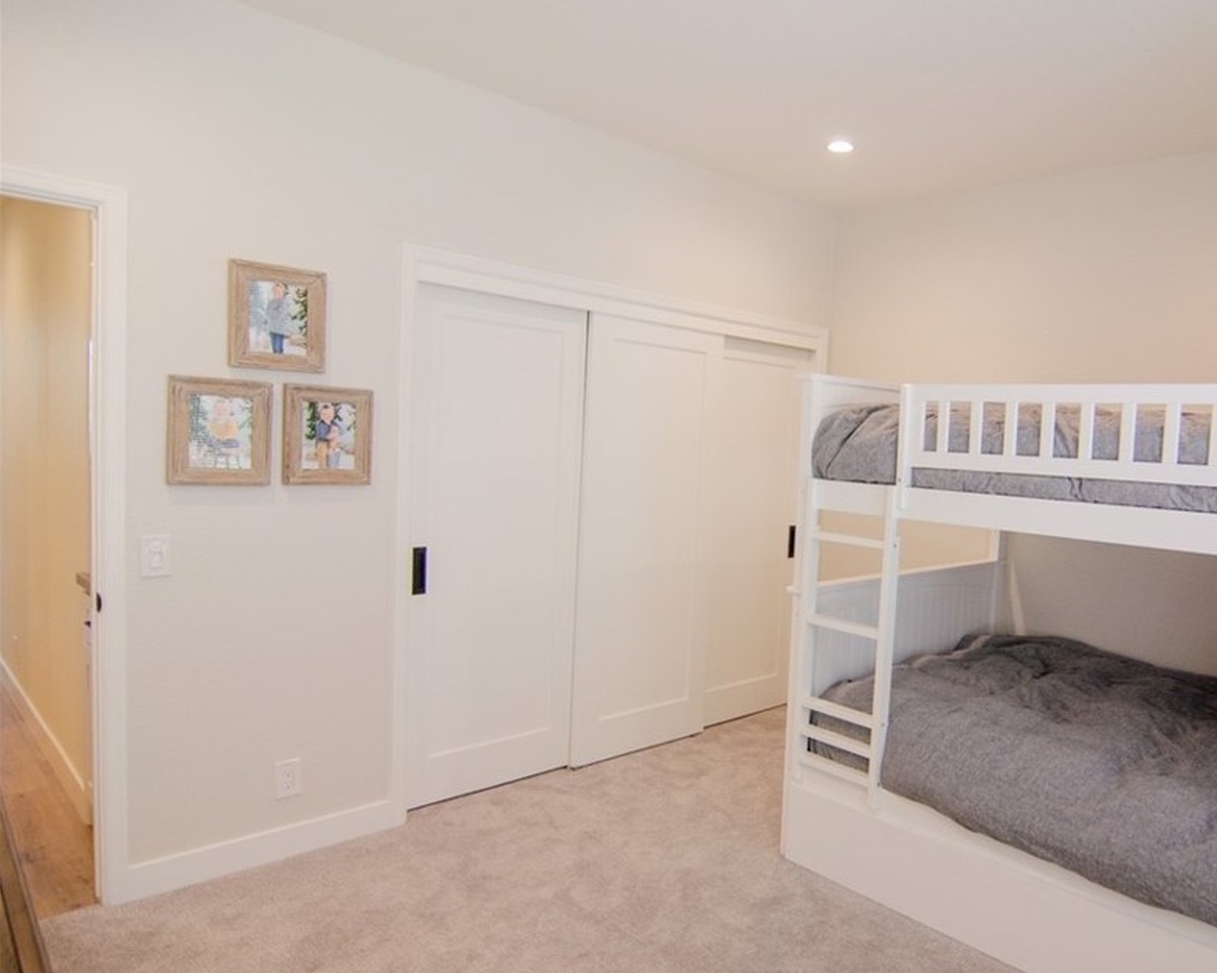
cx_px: 792
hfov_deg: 73.2
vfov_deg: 63.1
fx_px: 792
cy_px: 502
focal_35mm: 22
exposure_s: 1/100
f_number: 5
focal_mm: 12
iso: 400
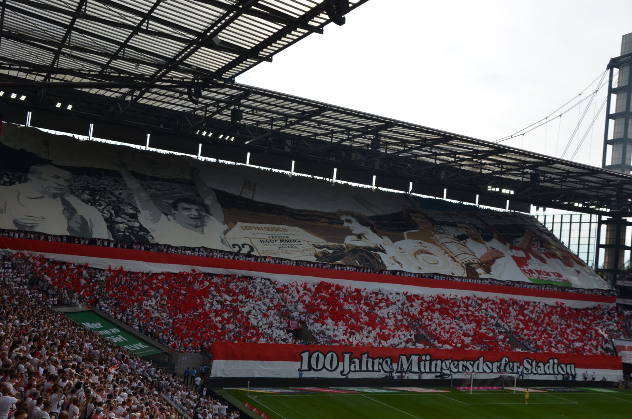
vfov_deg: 36.7
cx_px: 316
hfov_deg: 53.2
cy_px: 210
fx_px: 631
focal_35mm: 36
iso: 100
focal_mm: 24
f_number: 8
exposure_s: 1/250
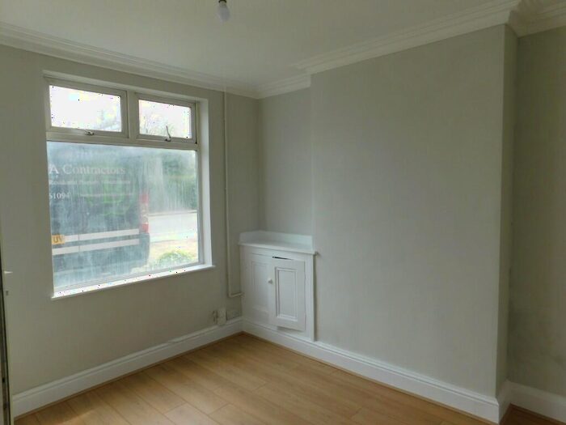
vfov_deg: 58.9
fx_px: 376
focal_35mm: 23
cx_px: 283
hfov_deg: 73.9
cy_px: 212
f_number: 3
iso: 125
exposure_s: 1/250
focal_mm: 4
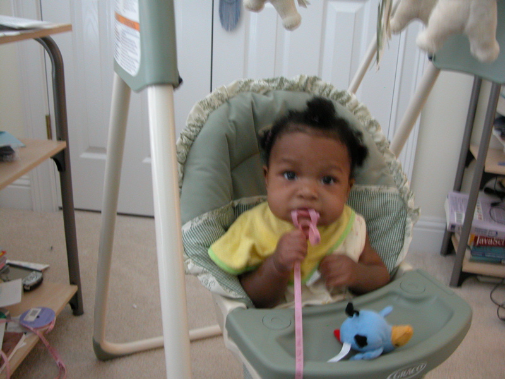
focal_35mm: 35
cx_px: 252
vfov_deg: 40.7
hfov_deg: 52.6
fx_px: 511
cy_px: 190
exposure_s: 1/2.5
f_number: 2.8
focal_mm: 8.9
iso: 400
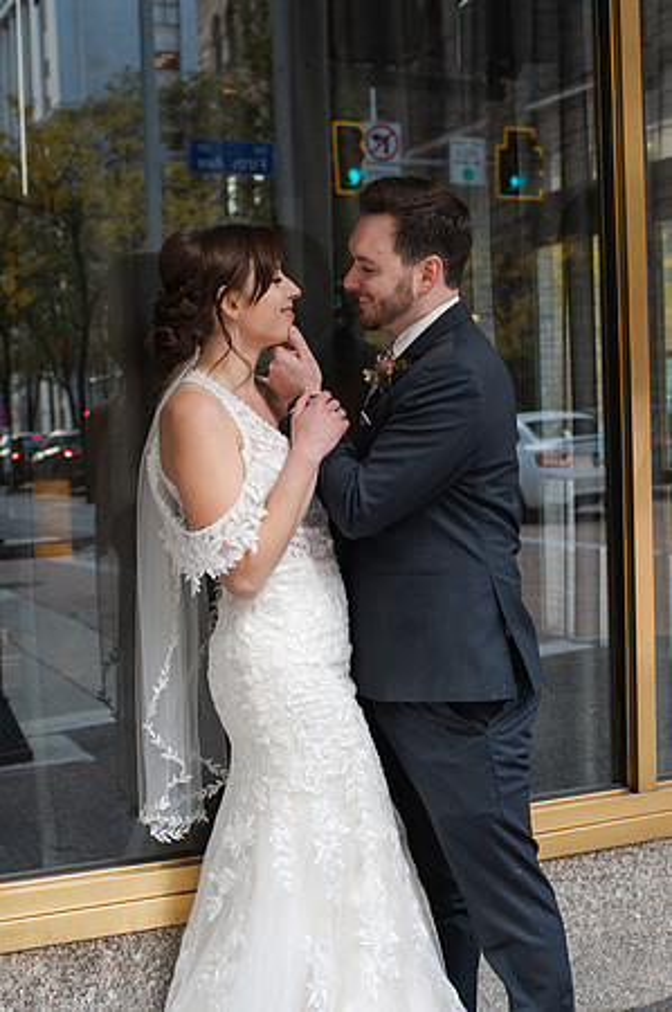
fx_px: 1475
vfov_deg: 37.8
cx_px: 361
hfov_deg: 25.7
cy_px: 506
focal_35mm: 53
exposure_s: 1/400
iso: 1000
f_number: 3.5
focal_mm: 35
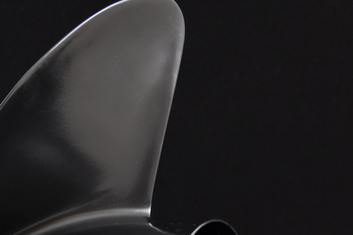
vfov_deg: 7.6
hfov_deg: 11.5
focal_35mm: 178
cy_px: 288
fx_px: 1747
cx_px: 102
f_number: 4.8
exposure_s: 1/6
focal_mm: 45
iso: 200
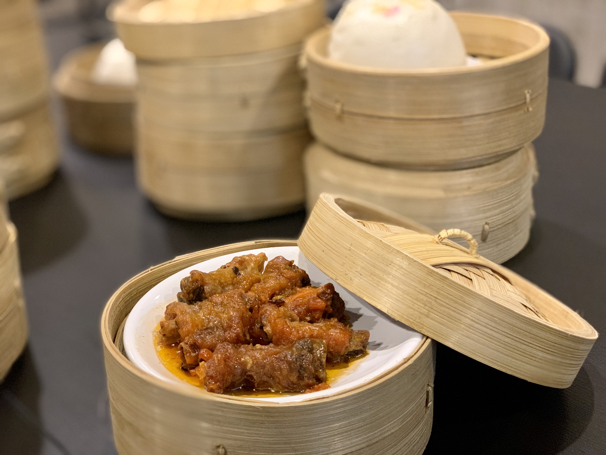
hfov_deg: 36.8
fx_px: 910
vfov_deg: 28.0
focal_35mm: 52
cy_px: 228
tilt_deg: -24.2
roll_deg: +2.0
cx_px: 303
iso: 400
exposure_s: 1/50
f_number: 2.4
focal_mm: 6
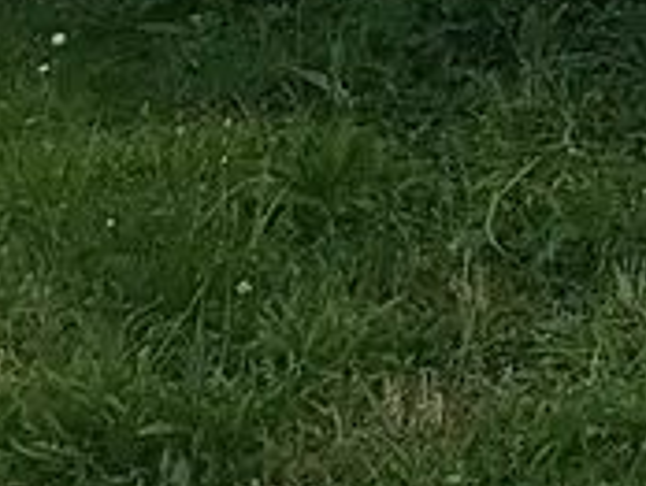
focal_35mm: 191
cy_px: -1124
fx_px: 3569
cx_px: 1986
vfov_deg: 6.8
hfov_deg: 8.5
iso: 50
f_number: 1.7
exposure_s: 1/376
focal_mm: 4.2
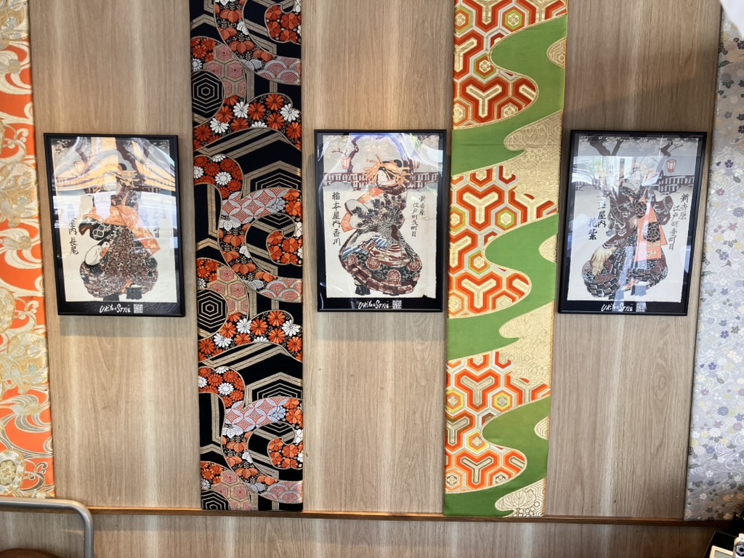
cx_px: 372
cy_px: 279
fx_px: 602
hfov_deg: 63.4
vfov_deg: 49.7
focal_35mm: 28
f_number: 1.8
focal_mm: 3.99
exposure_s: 1/120
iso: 64
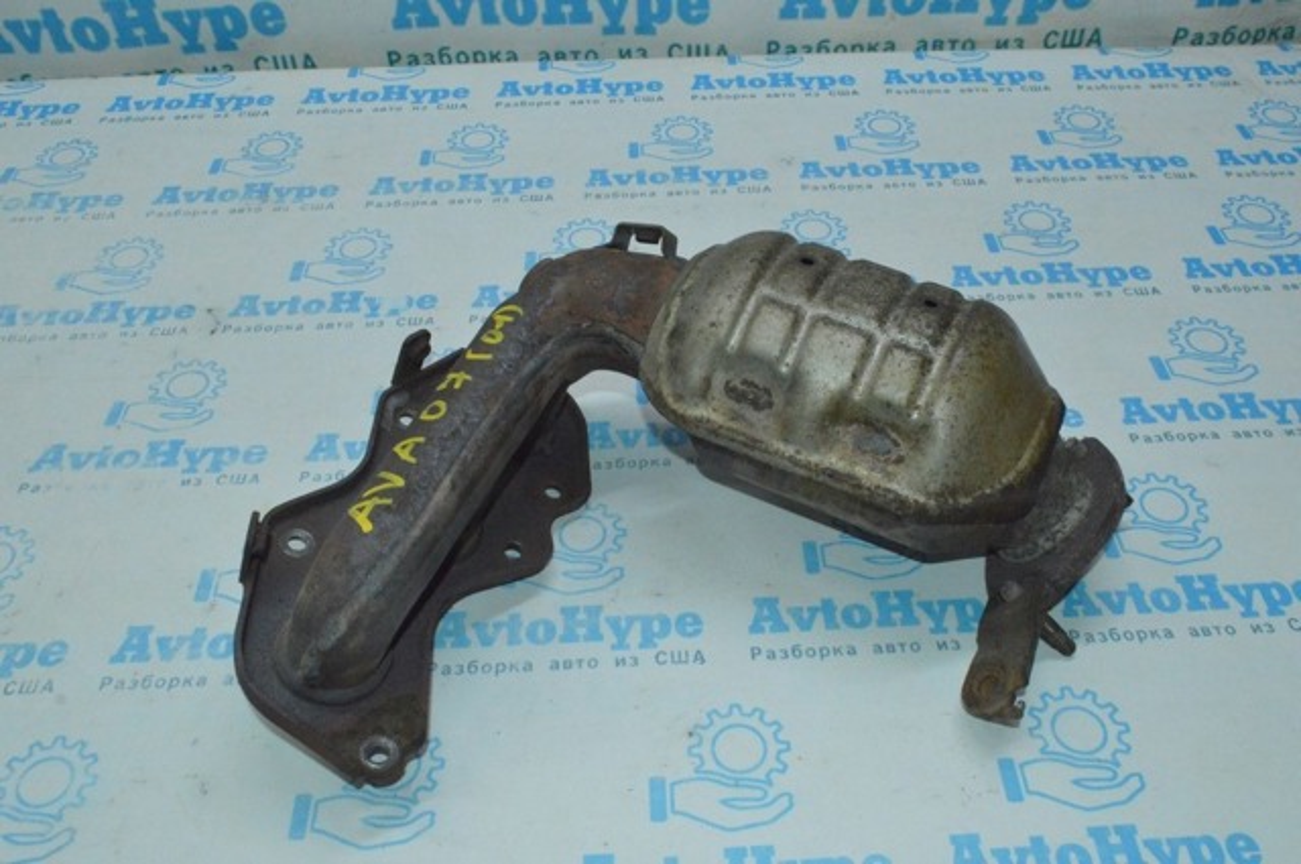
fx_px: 1191
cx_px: 650
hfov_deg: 57.3
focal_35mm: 33
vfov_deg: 39.9
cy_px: 432
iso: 6400
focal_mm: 22
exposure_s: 1/200
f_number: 16
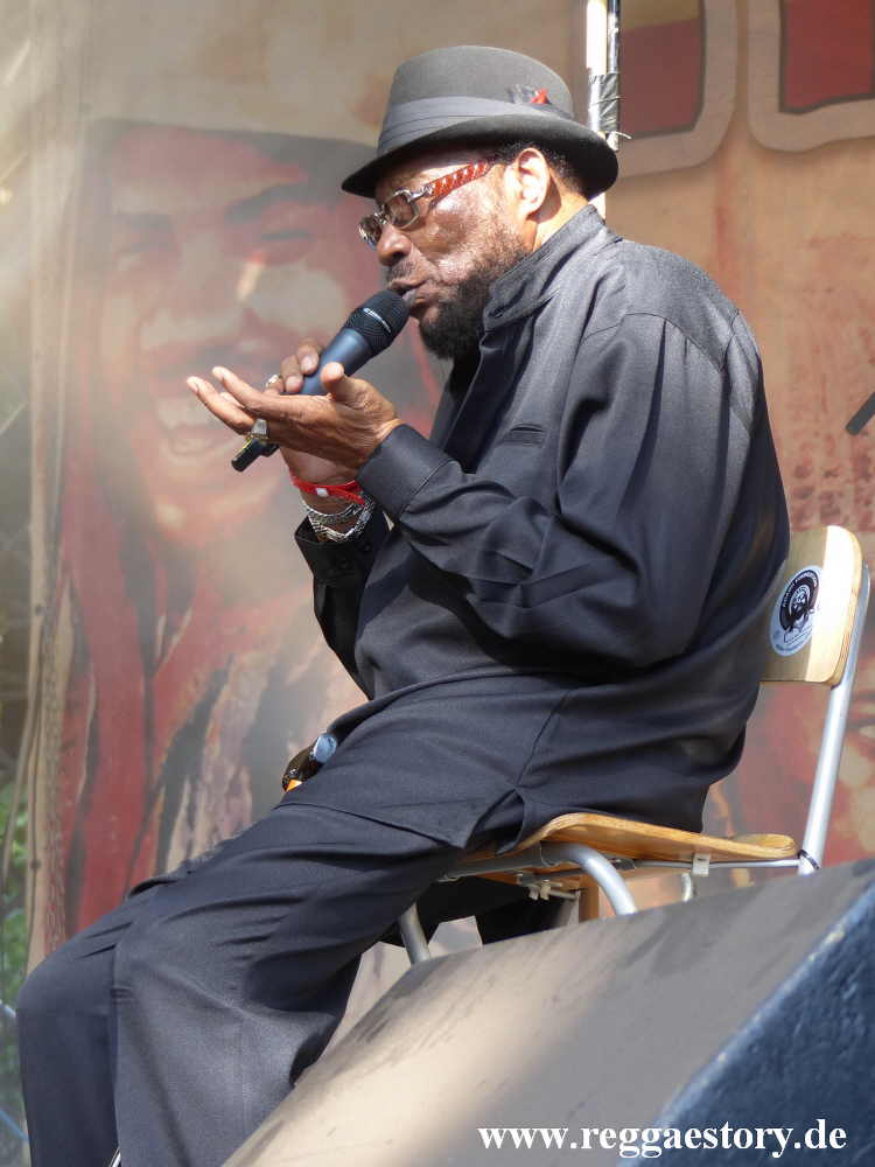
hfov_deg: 9.6
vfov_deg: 12.7
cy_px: 584
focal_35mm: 155
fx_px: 5224
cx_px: 438
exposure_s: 1/100
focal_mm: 27.8
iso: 100
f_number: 2.8
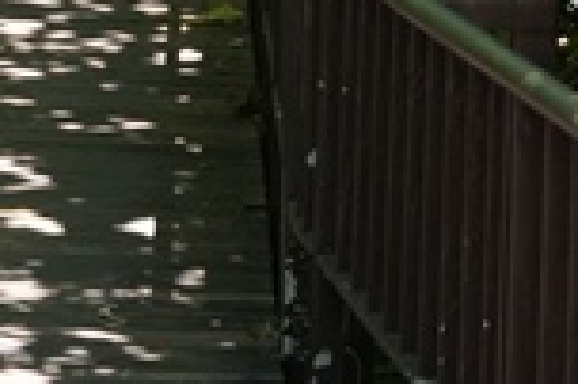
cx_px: -308
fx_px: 3230
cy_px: -549
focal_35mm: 201
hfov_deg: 9.9
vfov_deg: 6.5
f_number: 8
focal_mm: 29.8
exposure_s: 1/320
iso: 1600
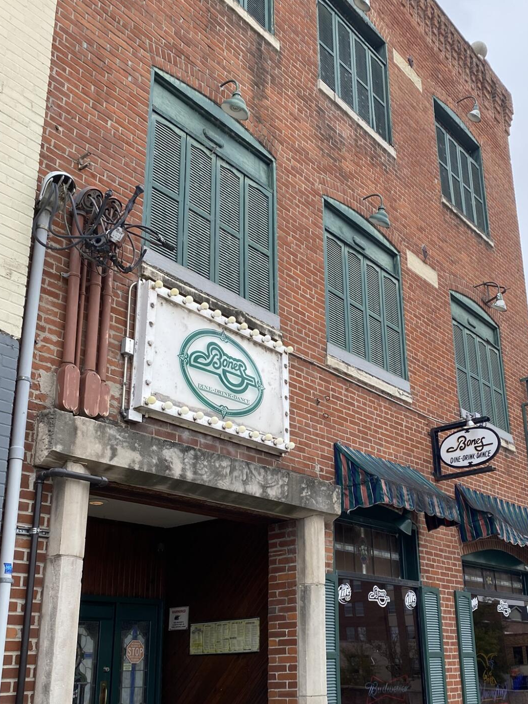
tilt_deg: +18.1
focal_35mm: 37
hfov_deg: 38.4
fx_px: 752
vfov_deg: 49.8
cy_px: 420
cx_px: 330
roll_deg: +2.9
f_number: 1.8
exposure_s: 1/391
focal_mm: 4.25
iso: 32
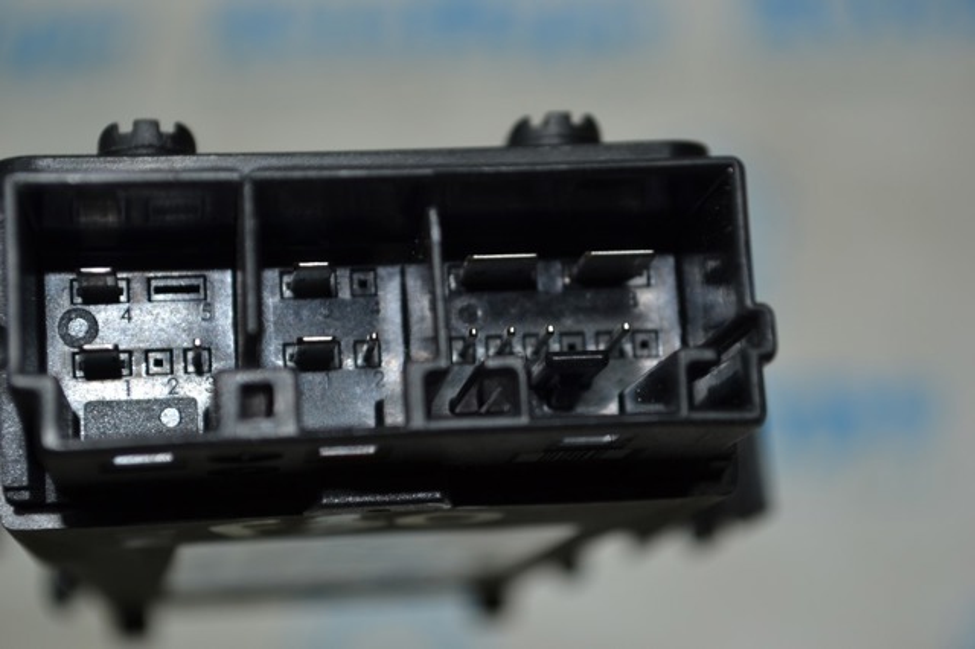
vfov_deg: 16.5
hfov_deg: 24.6
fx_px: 2233
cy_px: 324
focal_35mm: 82
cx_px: 488
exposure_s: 1/60
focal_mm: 55
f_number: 5.6
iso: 200
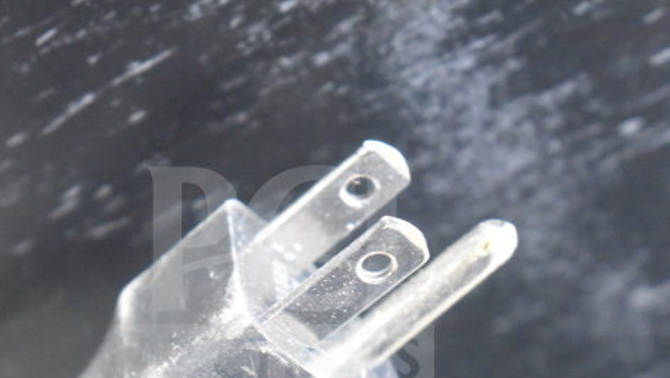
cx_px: 274
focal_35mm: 112
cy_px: 279
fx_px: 1985
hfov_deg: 19.1
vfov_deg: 10.8
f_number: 5.6
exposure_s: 1/100
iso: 9000
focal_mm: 55
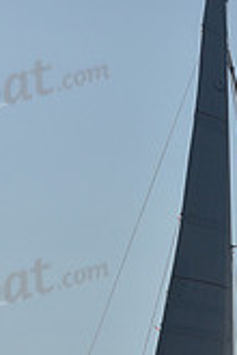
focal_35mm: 246
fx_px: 2429
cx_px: 221
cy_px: 383
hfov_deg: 5.6
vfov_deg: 8.3
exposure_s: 1/1250
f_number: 8
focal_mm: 70
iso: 250
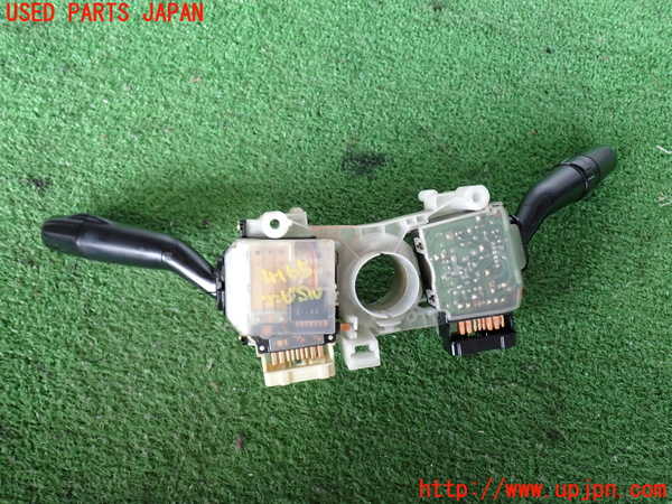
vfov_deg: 44.2
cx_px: 336
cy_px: 252
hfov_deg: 56.8
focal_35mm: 32
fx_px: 621
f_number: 2.4
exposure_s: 1/40
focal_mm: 5.79
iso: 200
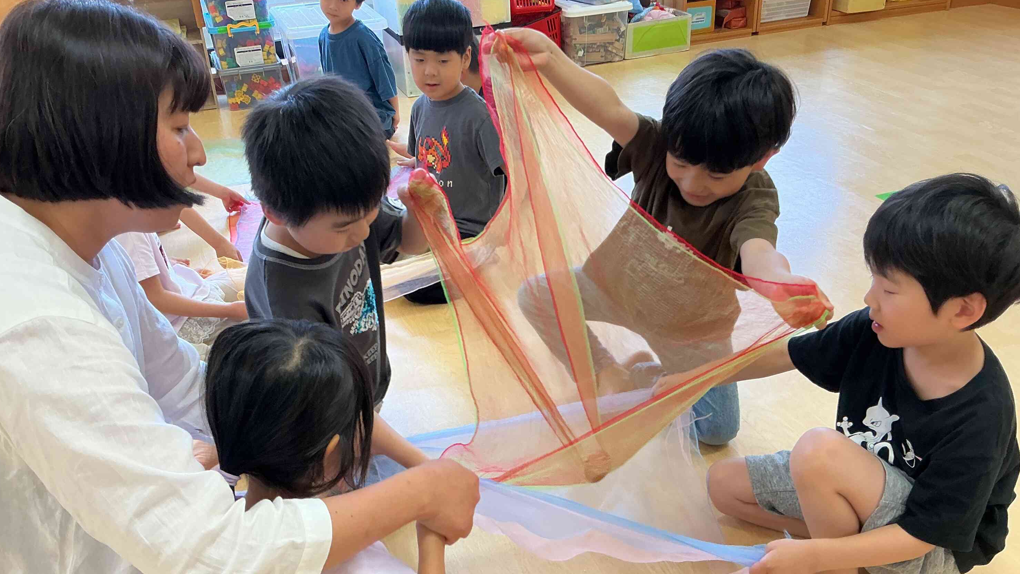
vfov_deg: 36.5
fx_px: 865
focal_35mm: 32
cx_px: 506
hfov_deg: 61.0
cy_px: 346
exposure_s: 1/100
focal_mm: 3
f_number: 1.8
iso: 50
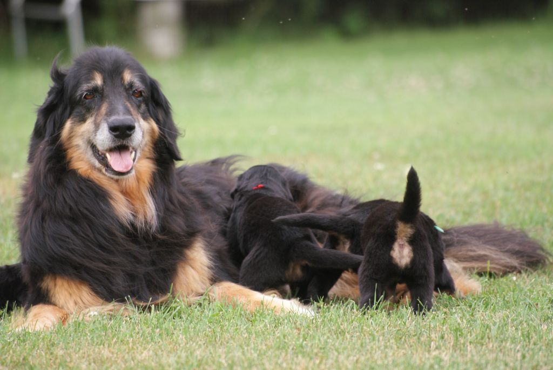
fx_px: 4843
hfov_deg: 6.5
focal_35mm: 315
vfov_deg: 4.4
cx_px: 276
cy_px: 185
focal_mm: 210
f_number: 5
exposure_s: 1/320
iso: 400
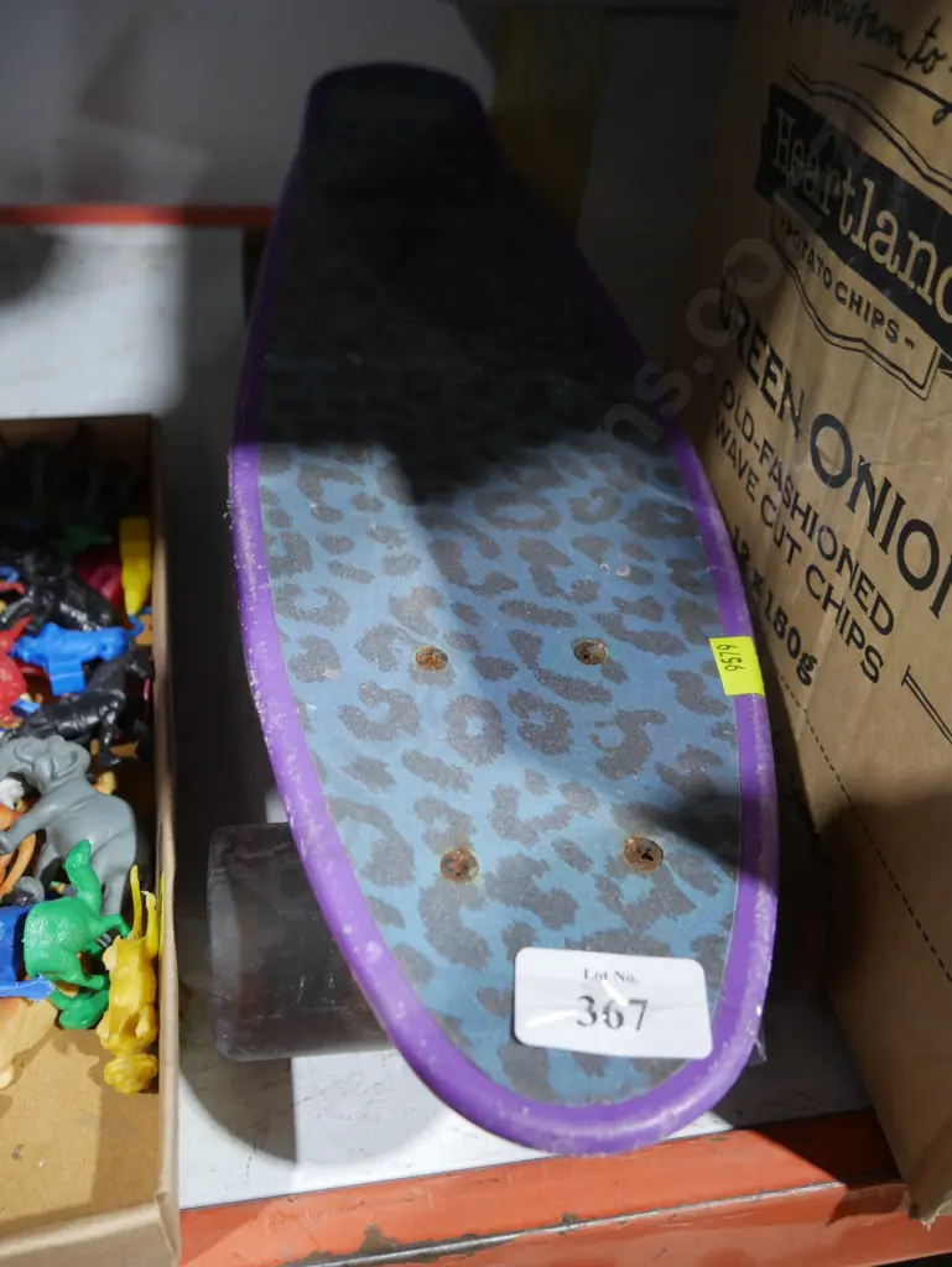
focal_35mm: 30
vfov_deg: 59.9
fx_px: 1099
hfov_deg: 46.8
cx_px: 476
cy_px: 634
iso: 1000
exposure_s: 1/60
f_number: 3.6
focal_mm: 15
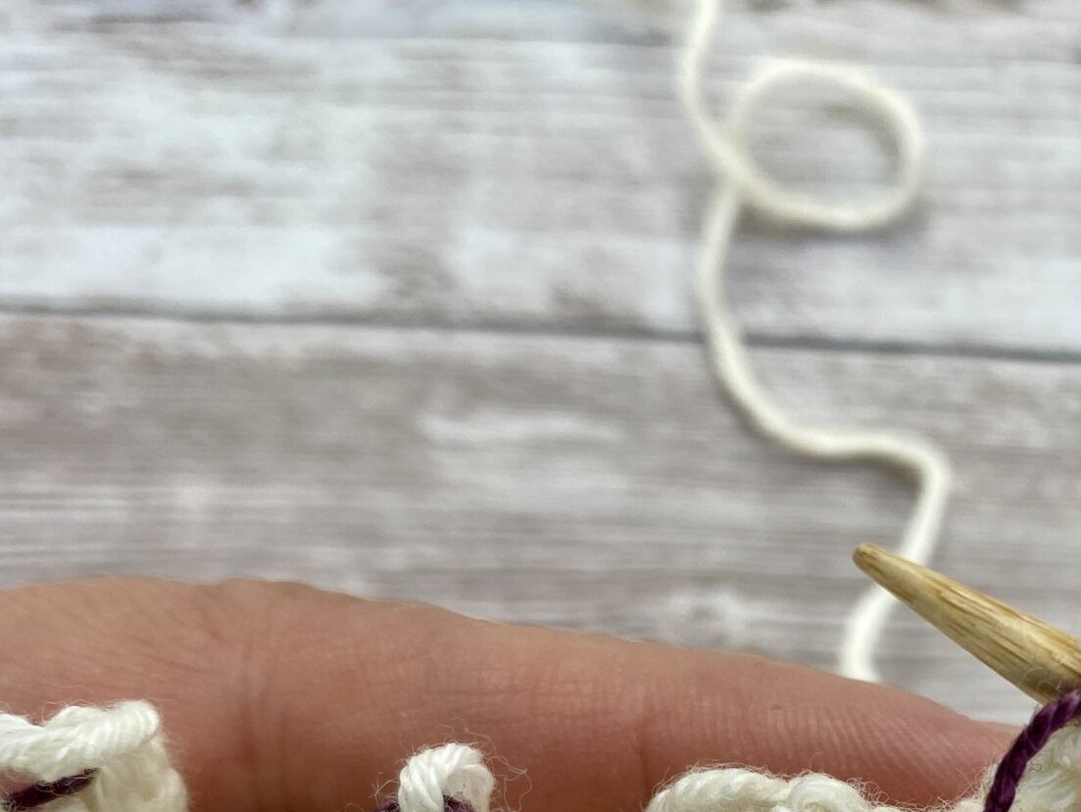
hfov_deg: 31.9
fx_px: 1812
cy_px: 857
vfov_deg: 23.9
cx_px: 941
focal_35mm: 58
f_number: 1.8
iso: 32
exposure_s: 1/168
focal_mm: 4.25
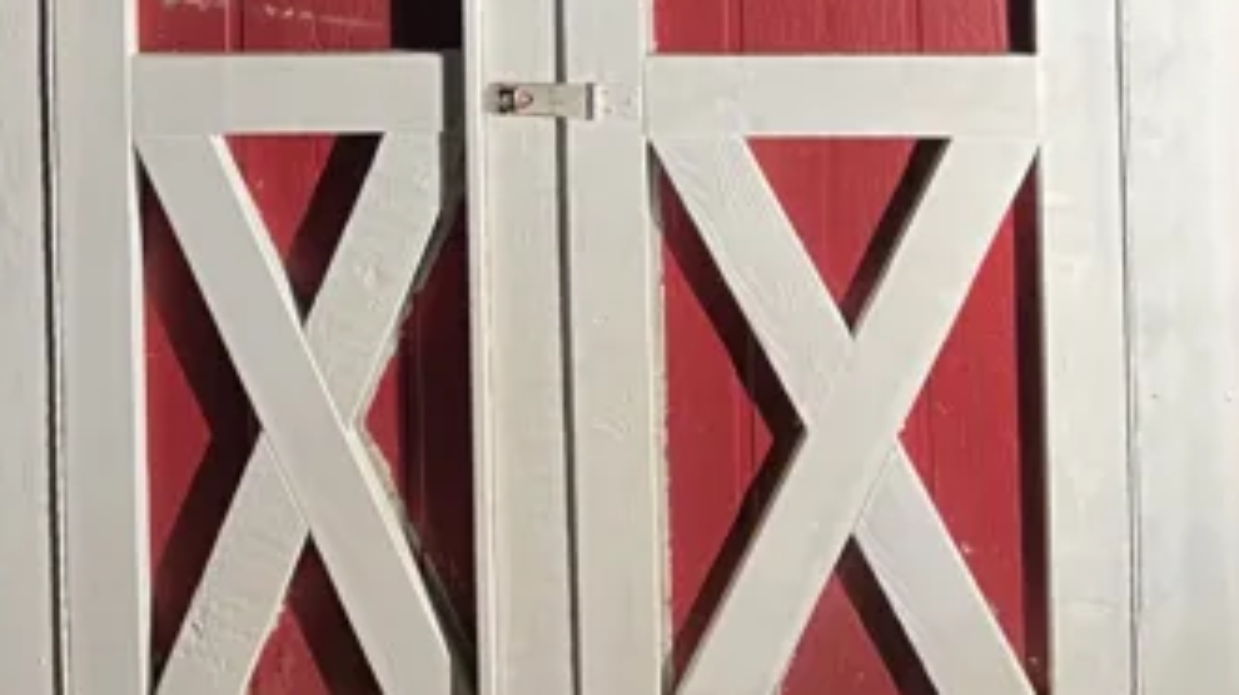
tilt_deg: -0.6
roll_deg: +0.8
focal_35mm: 88
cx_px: 548
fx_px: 2889
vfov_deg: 12.9
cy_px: -394
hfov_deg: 24.2
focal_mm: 5.7
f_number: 1.5
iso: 200
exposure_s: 1/60
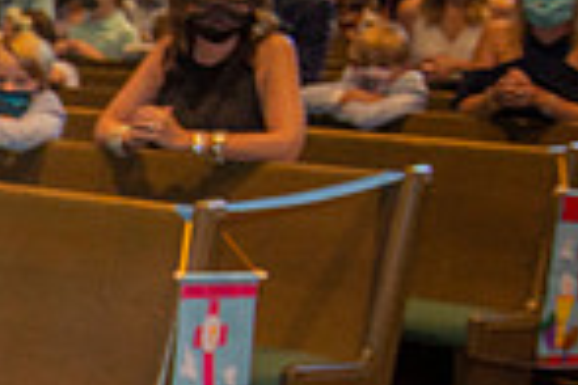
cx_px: -499
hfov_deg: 14.2
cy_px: 326
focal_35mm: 126
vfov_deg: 10.8
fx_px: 2023
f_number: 5
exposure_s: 1/200
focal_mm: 32
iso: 1600
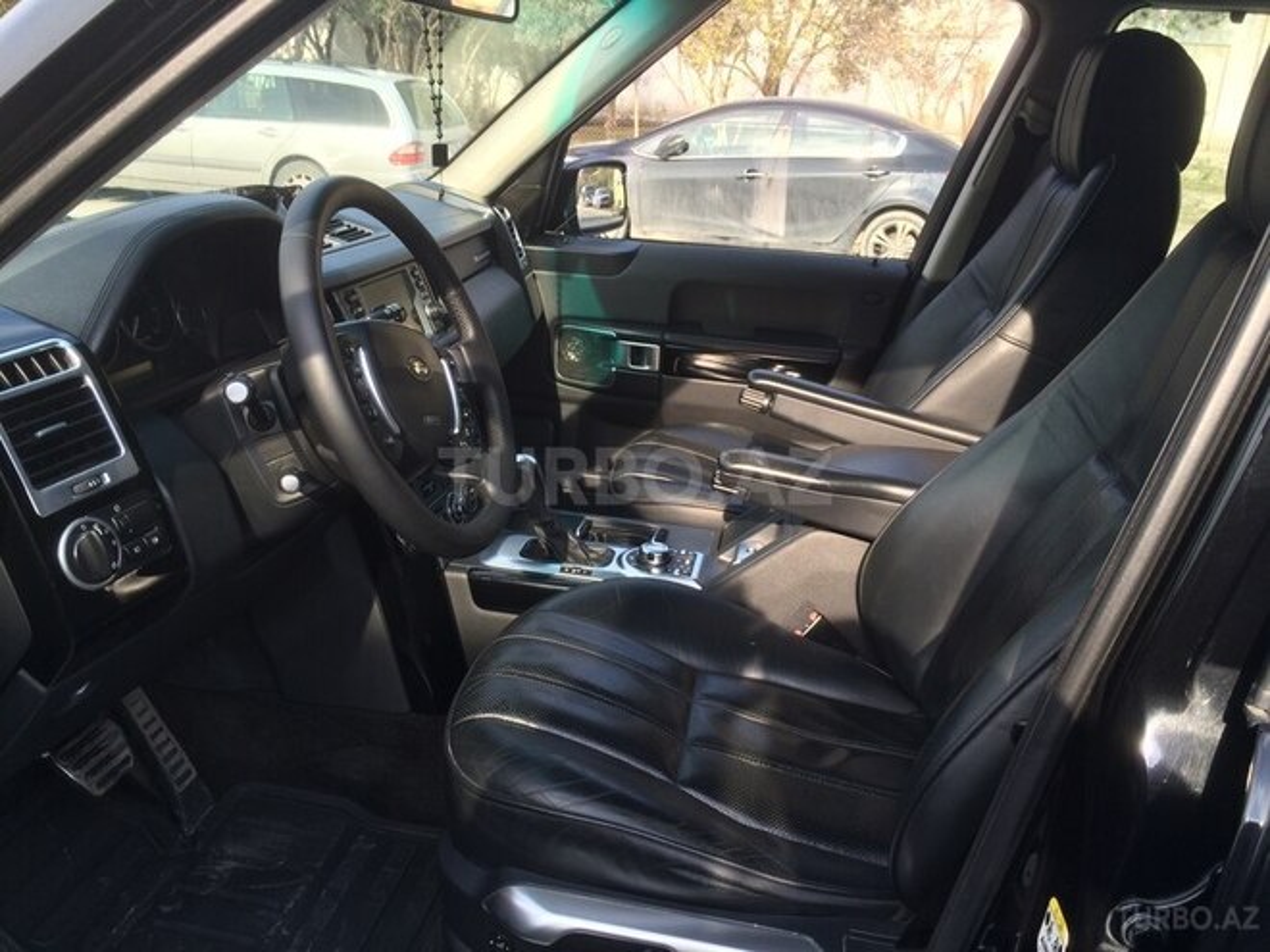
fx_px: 1064
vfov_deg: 48.2
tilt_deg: -22.0
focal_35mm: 29
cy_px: 476
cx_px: 635
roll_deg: -2.5
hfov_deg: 61.7
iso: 32
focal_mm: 4.15
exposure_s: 1/299
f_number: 2.2
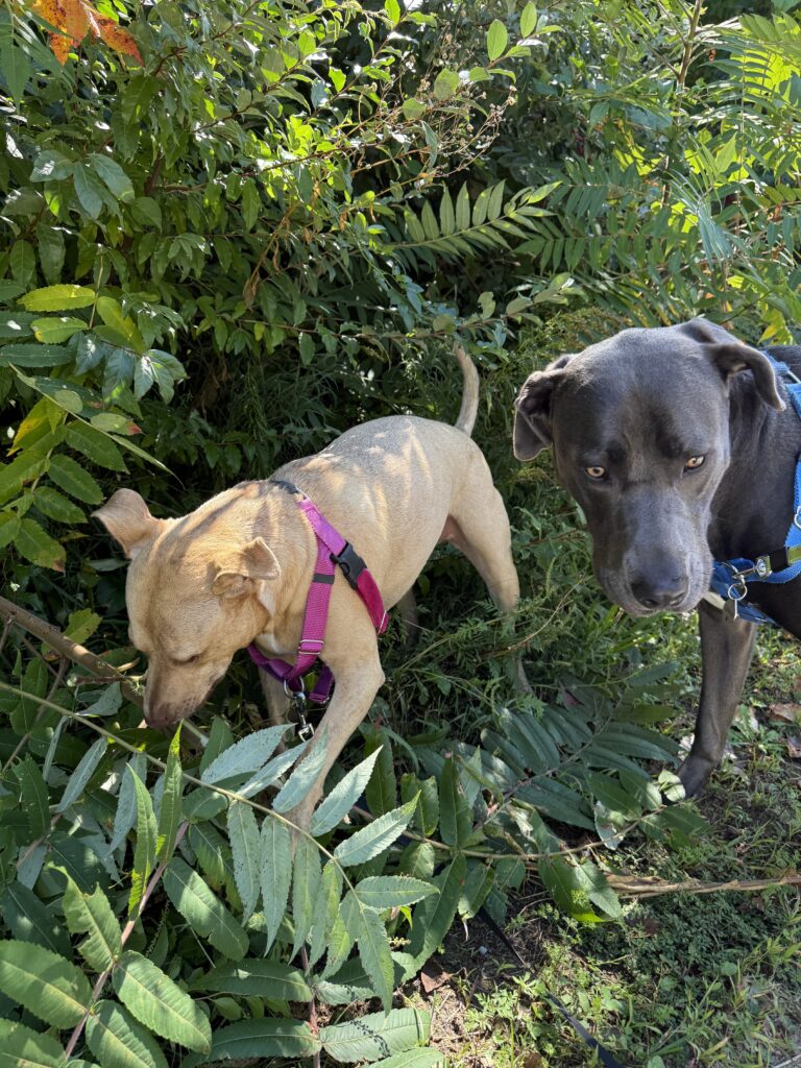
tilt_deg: -13.8
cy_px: 534
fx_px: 740
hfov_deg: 56.8
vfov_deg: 71.6
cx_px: 400
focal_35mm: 24
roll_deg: -3.2
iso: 100
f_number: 1.78
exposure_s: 1/379
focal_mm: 6.76
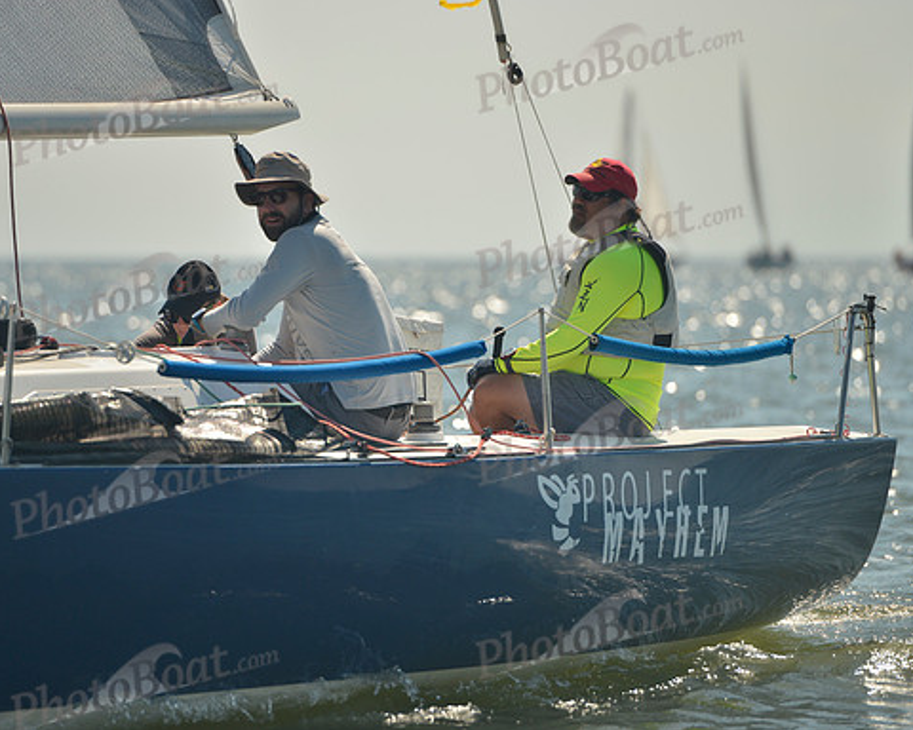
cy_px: 364
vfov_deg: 6.8
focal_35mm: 227
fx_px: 6134
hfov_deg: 8.5
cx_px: 379
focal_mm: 200
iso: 200
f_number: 4
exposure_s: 1/1250
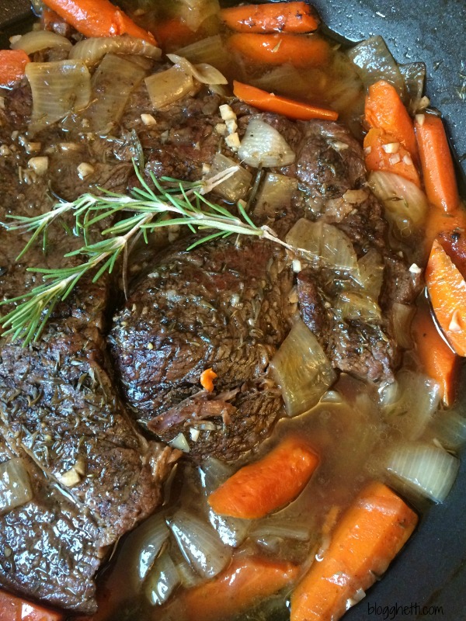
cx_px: 233
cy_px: 310
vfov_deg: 61.7
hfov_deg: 48.2
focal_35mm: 29
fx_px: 521
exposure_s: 1/24
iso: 250
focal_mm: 4.15
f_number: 2.2
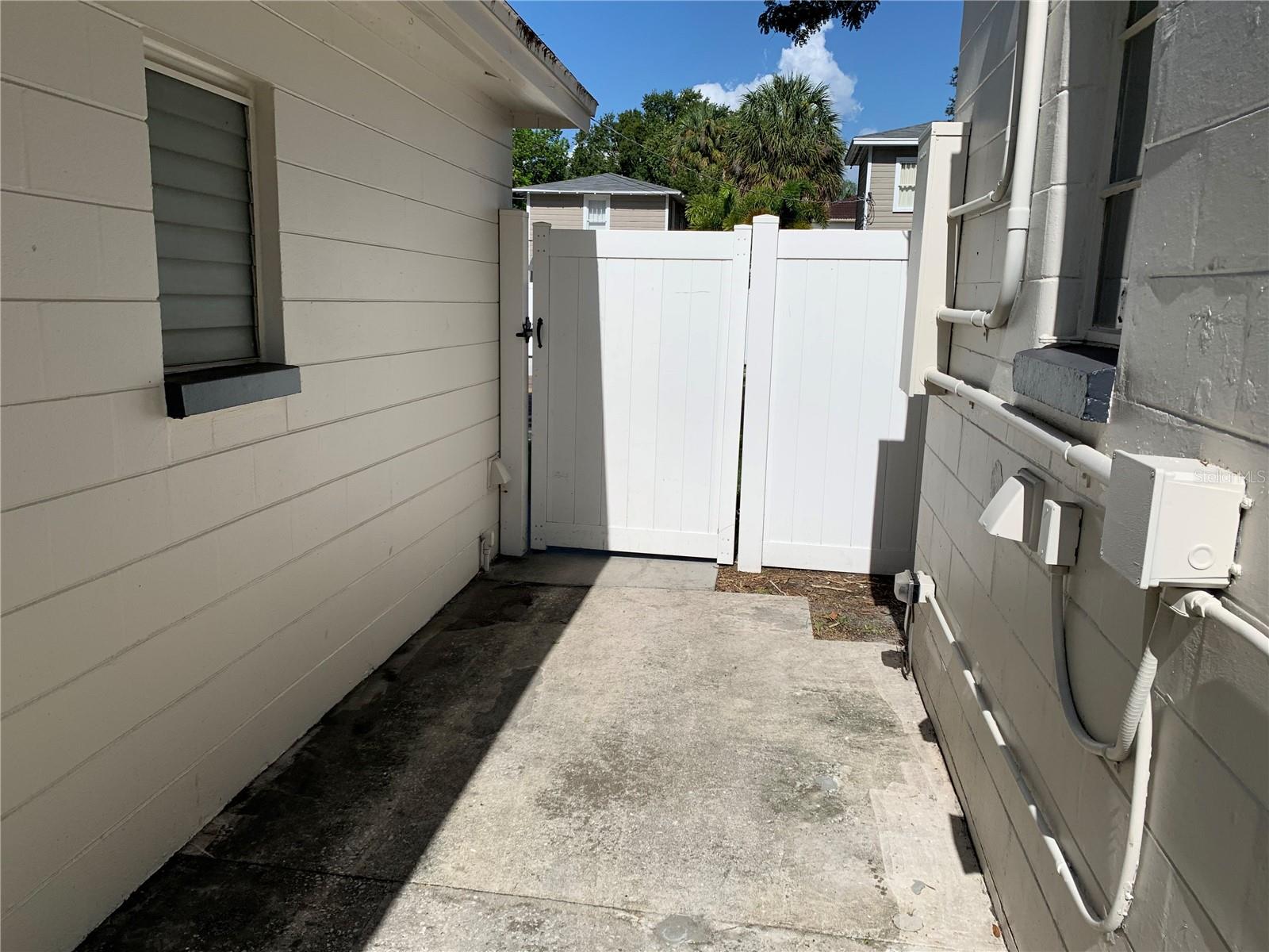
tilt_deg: -11.6
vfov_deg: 53.1
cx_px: 634
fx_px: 953
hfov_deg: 67.3
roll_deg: -2.6
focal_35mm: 26
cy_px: 476
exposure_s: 1/4673
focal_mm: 4.25
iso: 25
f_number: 1.8
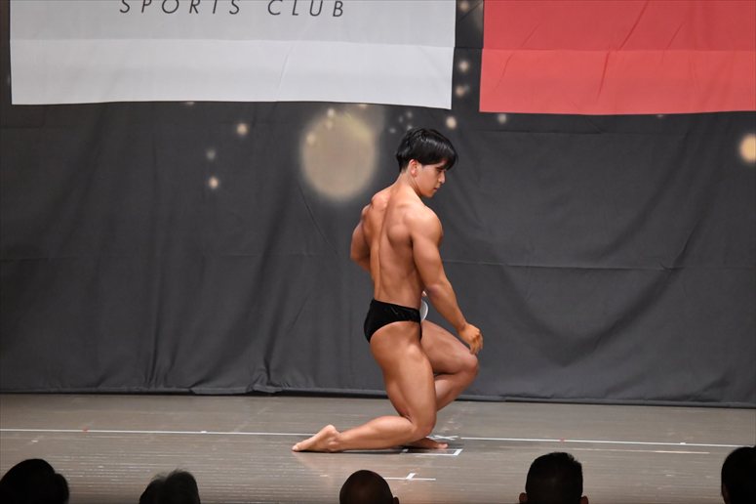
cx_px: 378
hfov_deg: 10.2
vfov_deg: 6.8
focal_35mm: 202
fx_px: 4240
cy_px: 252
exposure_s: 1/400
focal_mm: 135
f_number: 5.6
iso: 6400
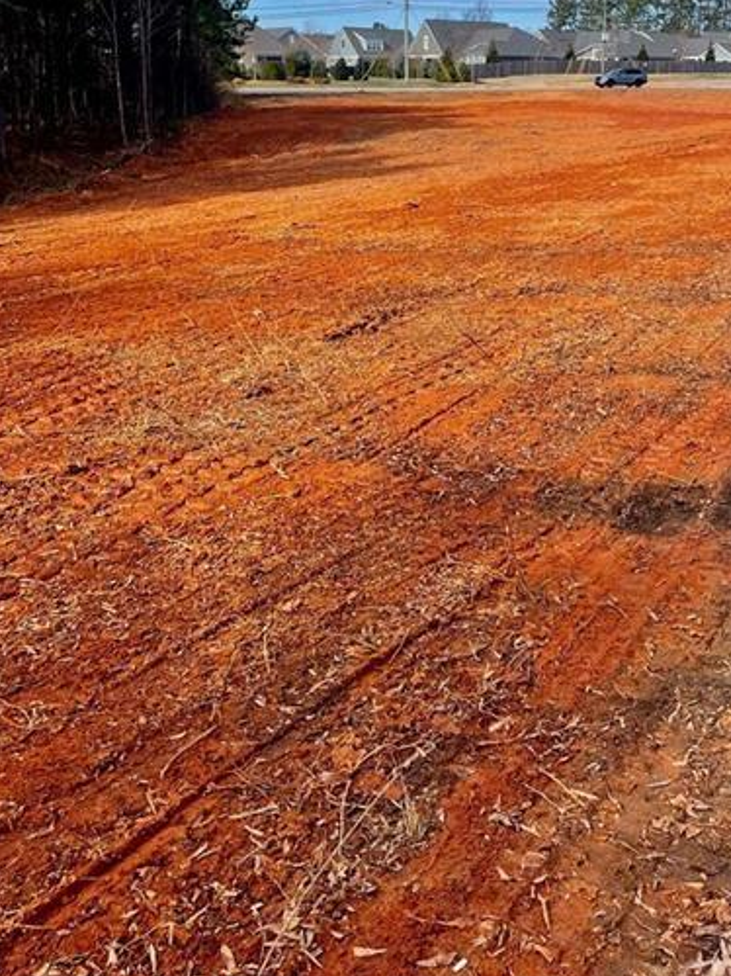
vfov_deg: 45.6
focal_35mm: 40
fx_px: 1127
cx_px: 450
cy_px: 280
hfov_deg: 35.8
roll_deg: -0.8
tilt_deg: -9.9
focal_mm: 4.2
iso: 32
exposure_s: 1/2506
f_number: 1.6
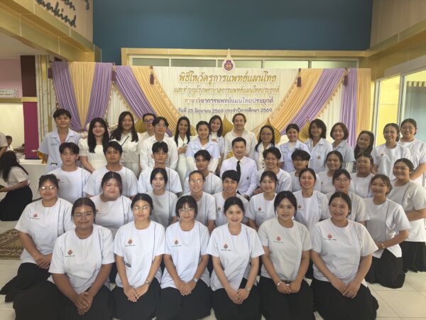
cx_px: 213
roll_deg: -0.6
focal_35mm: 24
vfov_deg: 56.8
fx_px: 295
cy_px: 160
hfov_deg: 71.6
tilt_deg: -5.9
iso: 100
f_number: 1.78
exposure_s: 1/100
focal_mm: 6.76
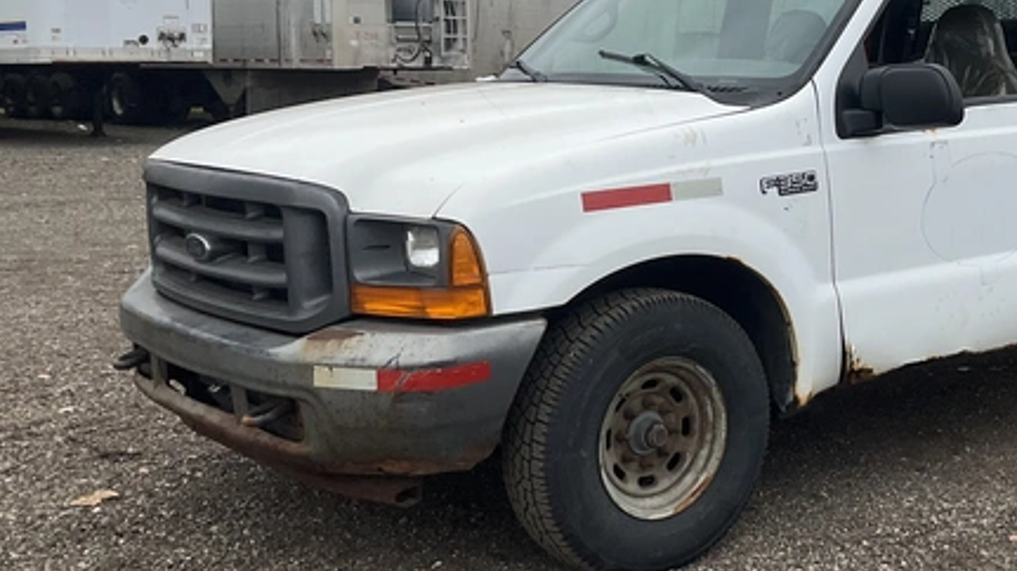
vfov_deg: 21.7
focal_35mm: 55
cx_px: 842
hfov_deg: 36.3
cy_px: 192
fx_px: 1483
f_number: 1.8
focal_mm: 3
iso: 25
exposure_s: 1/929
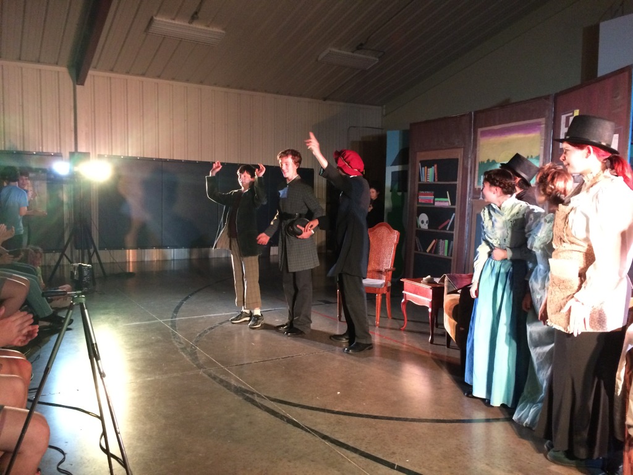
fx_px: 530
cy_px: 238
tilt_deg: -3.7
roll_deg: +0.4
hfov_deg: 61.7
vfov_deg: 48.2
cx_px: 316
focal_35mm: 29
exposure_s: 1/24
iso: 320
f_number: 2.2
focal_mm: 4.15
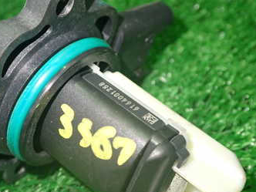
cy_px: 112
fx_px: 481
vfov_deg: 22.6
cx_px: 97
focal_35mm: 65
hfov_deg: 29.7
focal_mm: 6.37
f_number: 2.5
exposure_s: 1/40
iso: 400
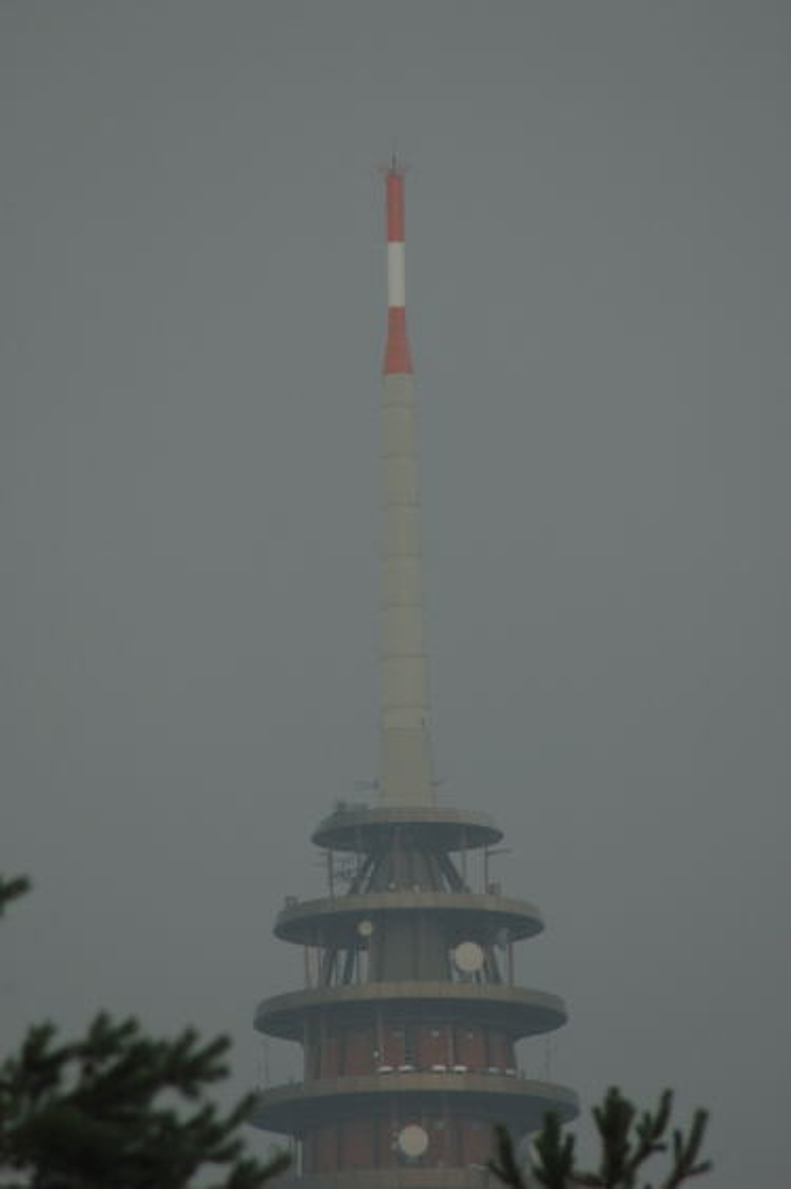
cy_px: 594
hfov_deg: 3.0
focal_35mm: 450
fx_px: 14857
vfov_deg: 4.6
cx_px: 396
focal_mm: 300
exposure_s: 1/250
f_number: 5.6
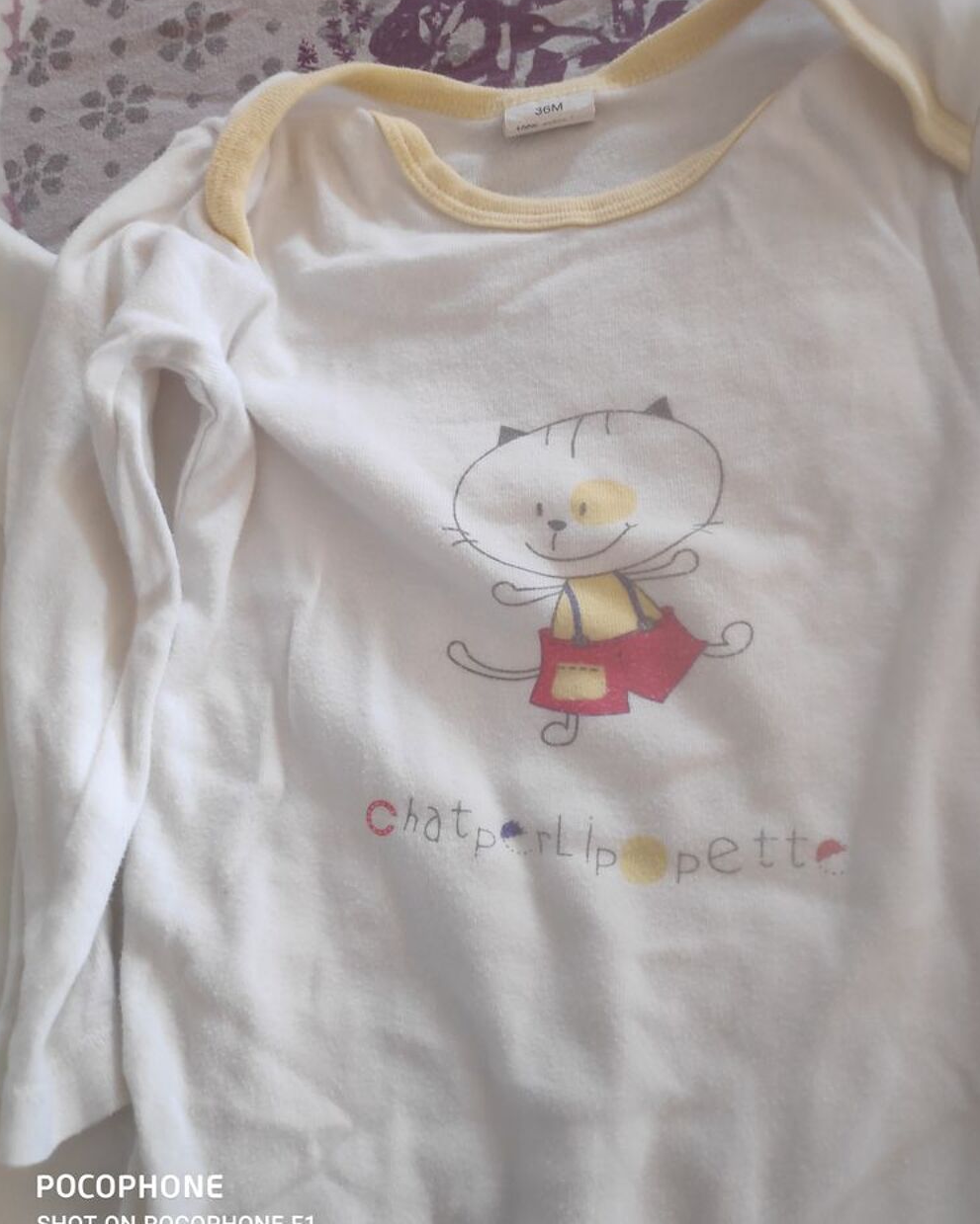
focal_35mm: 21
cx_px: 490
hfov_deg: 65.5
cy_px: 618
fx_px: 761
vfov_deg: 77.6
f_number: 1.9
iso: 632
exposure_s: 1/100
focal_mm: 3.94
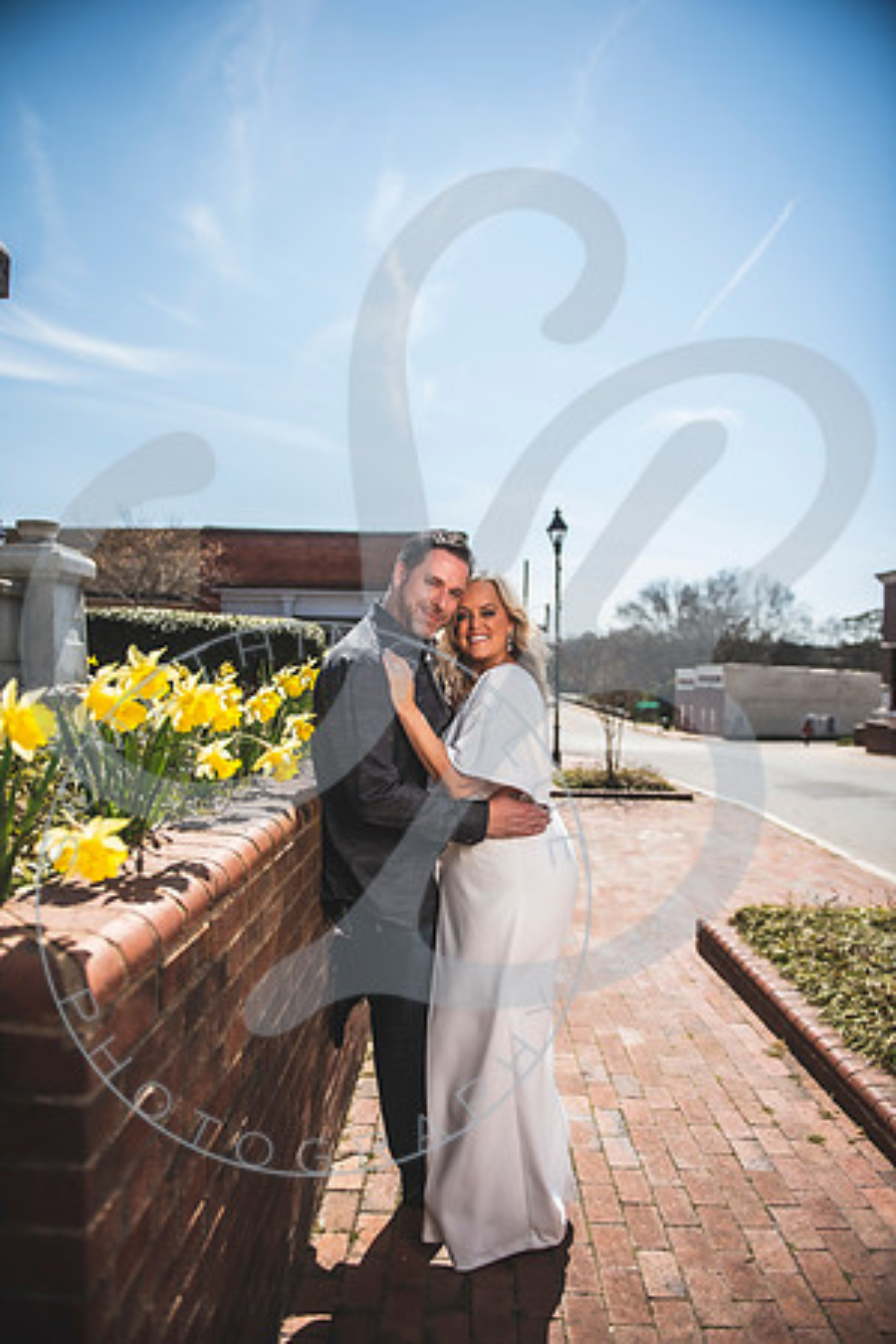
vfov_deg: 73.7
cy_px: 672
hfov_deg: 53.1
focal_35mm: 24
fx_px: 896
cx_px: 448
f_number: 2.8
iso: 100
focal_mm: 24
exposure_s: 1/2500
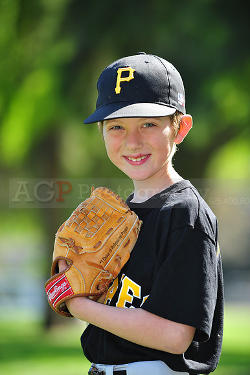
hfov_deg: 6.9
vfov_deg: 10.3
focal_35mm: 200
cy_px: 188
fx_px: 2086
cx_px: 125
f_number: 4.5
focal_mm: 200
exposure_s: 1/400
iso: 200
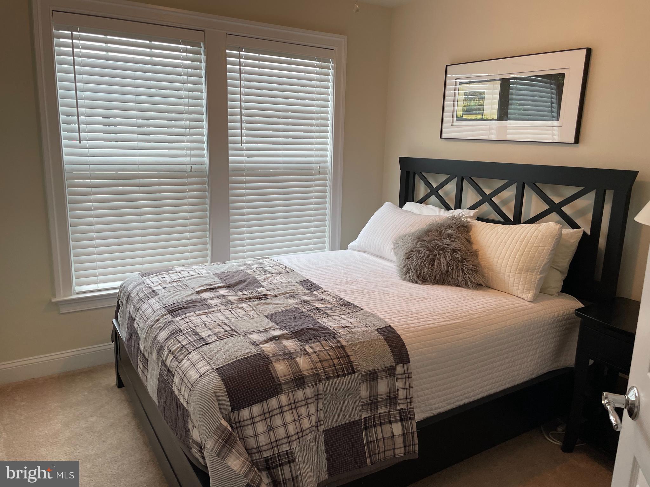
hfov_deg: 67.3
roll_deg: -0.6
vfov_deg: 53.1
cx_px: 325
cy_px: 244
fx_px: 488
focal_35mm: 26
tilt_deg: -11.3
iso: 125
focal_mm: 4.2
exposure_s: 1/120
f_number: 1.6
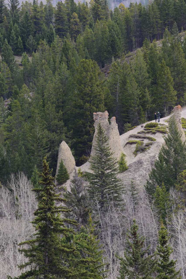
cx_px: 93
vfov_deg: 6.9
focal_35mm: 300
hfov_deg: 4.6
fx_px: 2325
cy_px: 140
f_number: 10
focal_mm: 200
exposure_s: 1/200
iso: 400
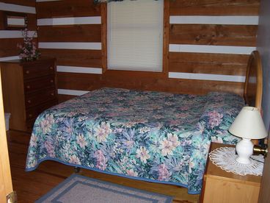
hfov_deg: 54.0
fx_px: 265
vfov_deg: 41.8
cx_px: 135
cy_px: 102
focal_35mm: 34
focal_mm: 5.6
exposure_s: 1/60
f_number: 2.7
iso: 80
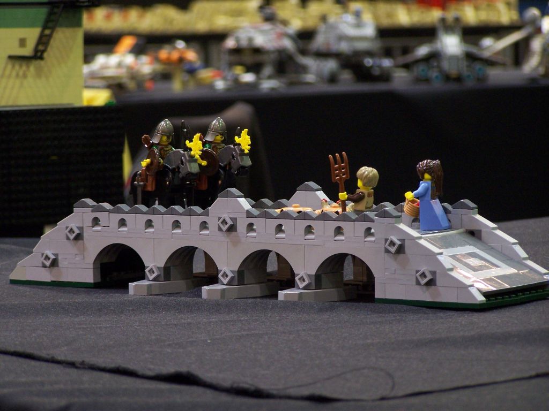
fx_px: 2680
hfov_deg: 11.7
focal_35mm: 169
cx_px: 274
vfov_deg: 8.8
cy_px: 206
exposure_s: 1/8
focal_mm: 28
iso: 140
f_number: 3.2
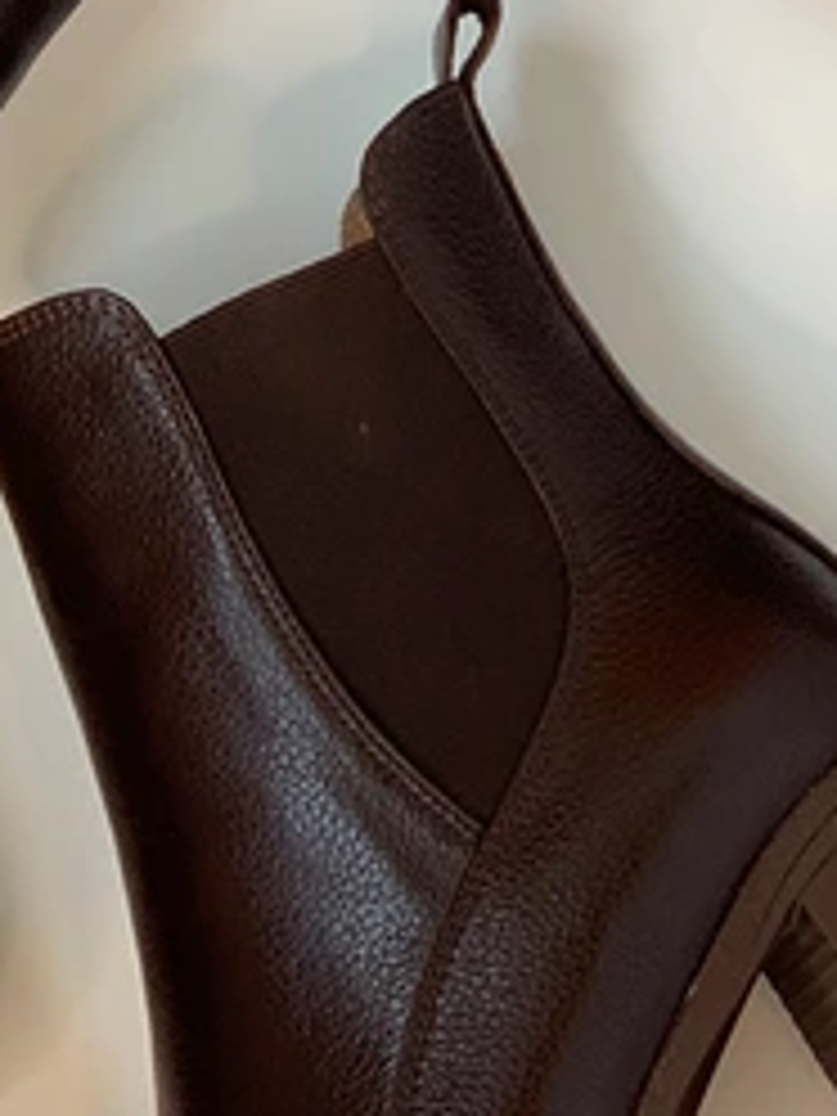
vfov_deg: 9.3
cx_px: 369
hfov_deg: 7.1
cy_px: -189
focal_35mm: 210
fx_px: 6770
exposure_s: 1/100
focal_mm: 6
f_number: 2.4
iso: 64
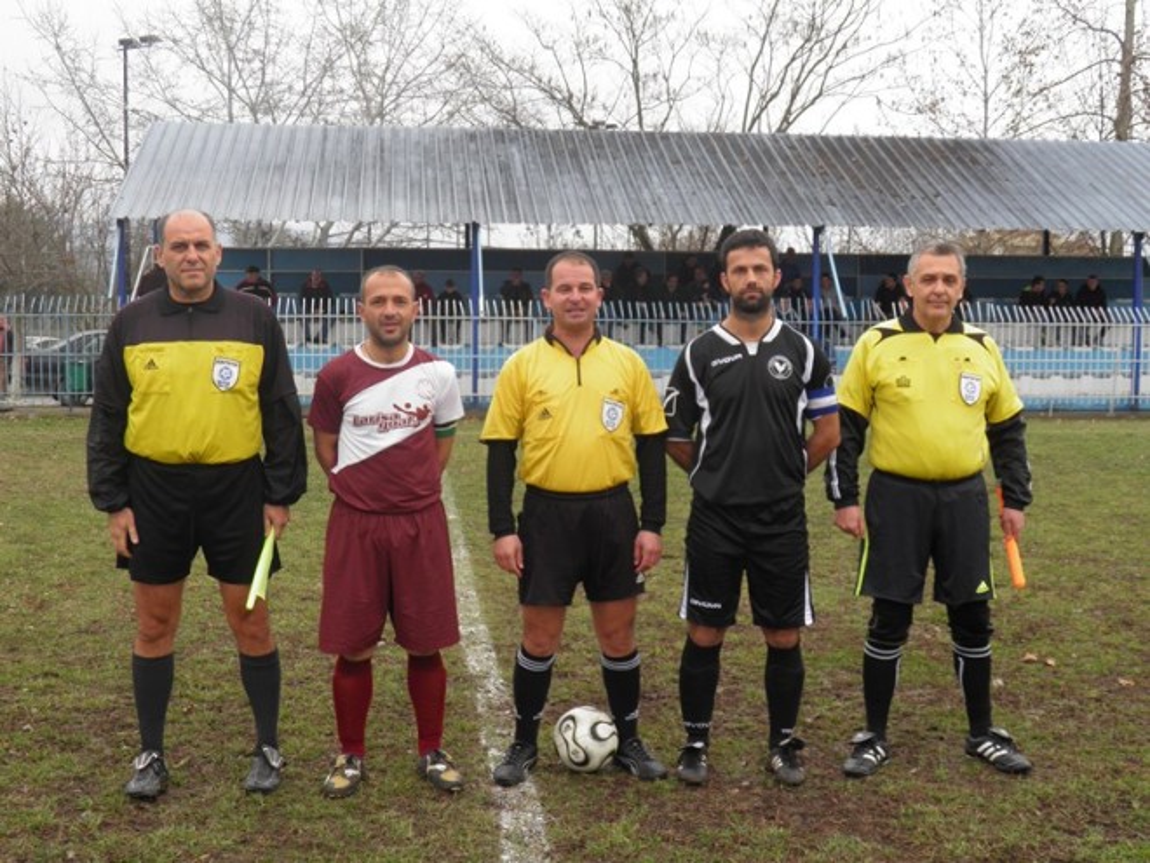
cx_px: 575
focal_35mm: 44
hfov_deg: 42.9
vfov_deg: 32.9
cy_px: 432
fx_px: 1462
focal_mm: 7.9
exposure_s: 1/80
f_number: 4.2
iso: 50
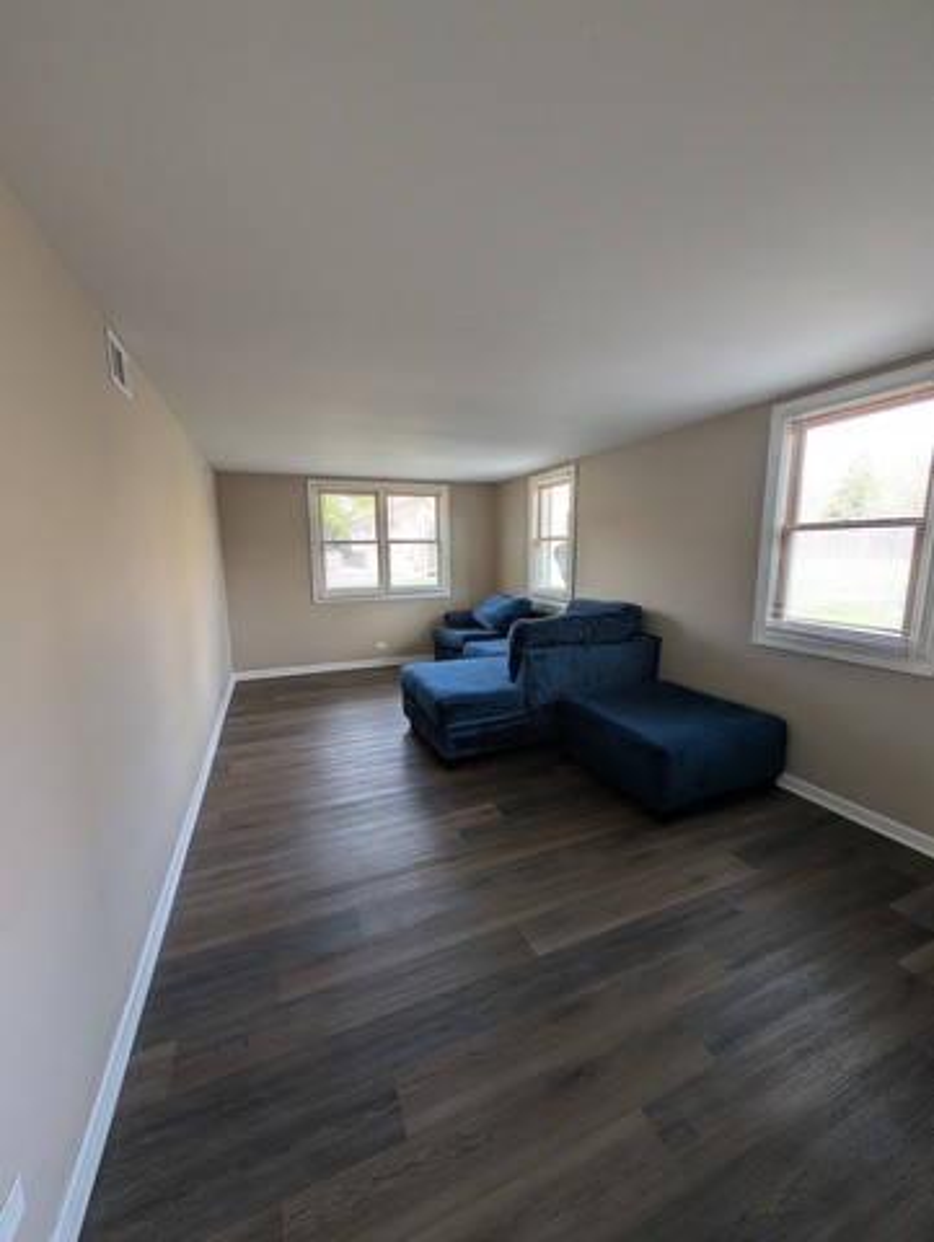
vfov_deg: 110.5
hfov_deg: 94.6
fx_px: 431
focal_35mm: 12
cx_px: 467
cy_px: 621
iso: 63
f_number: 1.7
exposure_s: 1/142
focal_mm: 2.02
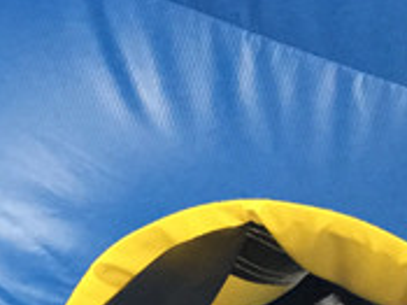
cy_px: 594
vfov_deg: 11.0
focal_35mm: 124
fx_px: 1457
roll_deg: -18.7
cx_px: -302
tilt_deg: -24.1
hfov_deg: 14.2
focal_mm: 4.15
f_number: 2.2
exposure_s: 1/17
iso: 200
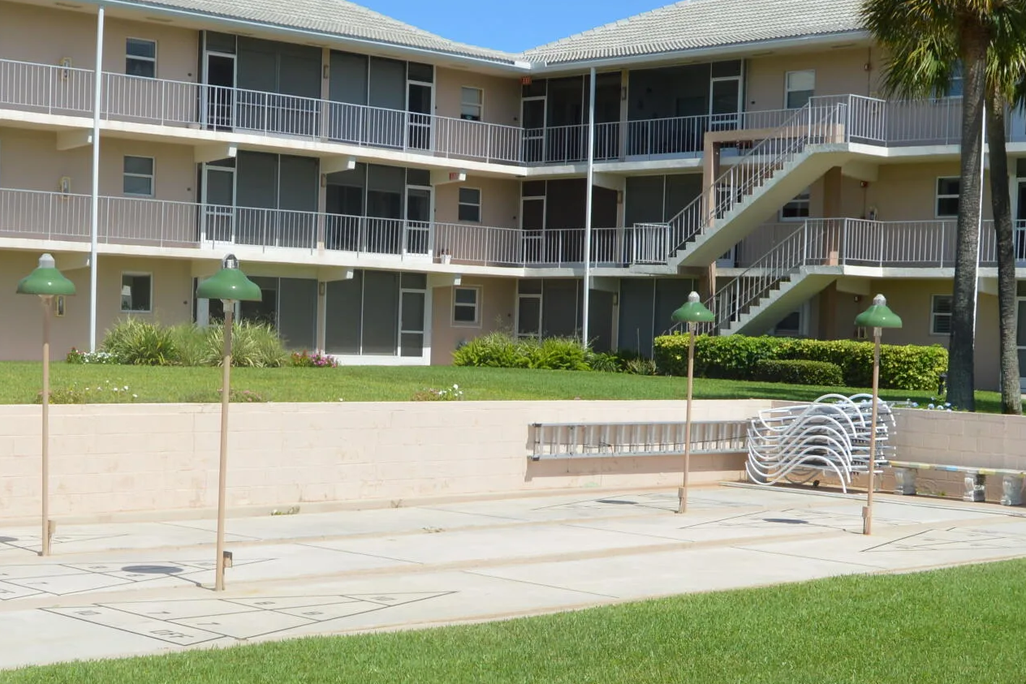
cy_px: 509
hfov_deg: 31.3
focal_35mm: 64
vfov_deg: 21.1
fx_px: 1824
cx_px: 376
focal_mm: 18
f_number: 9
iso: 100
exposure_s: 1/320
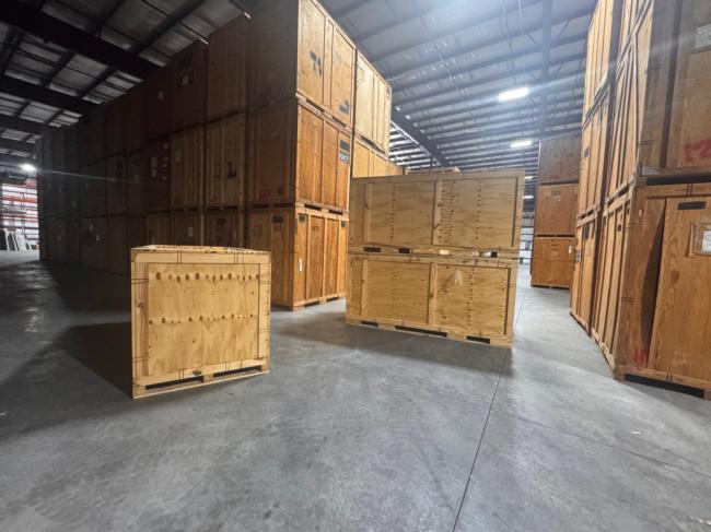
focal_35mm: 14
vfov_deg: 85.6
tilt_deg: -3.4
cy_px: 266
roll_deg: -2.9
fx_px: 287
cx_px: 356
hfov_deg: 102.1
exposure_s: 1/60
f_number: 2.2
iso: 800
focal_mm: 2.22
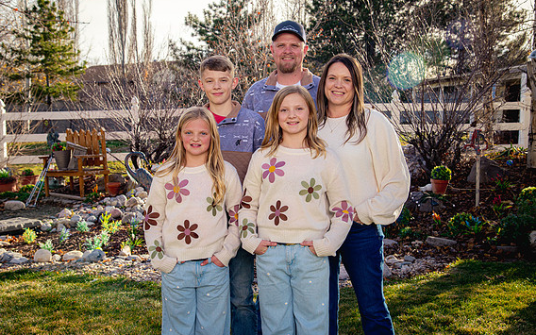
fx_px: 760
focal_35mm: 52
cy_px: 160
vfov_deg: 24.9
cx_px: 263
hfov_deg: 38.9
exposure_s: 1/250
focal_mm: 50
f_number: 8
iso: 500
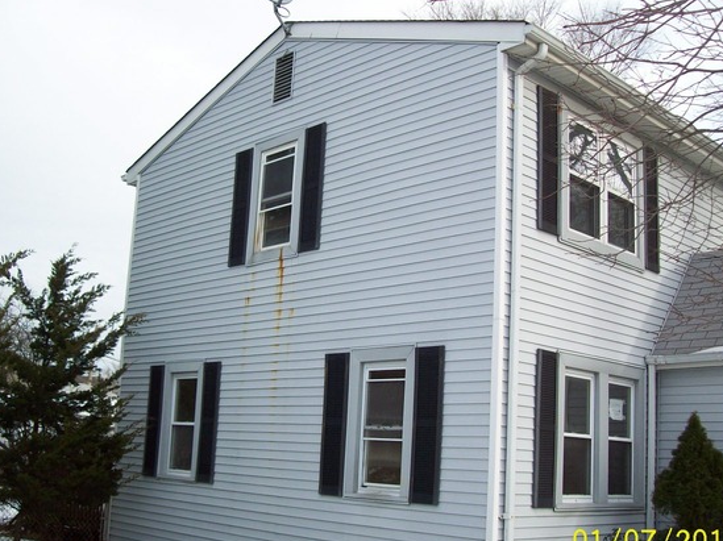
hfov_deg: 44.8
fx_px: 877
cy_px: 304
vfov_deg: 34.3
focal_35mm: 42
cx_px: 363
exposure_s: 1/534
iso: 80
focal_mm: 6
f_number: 2.7
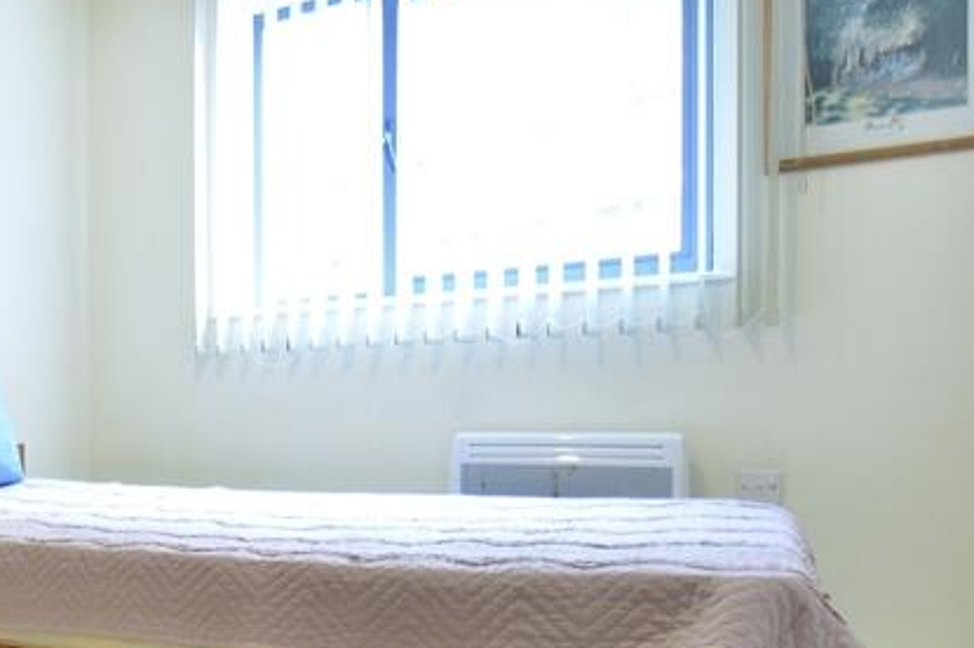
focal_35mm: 37
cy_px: 432
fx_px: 1000
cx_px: -122
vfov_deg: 35.5
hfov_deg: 40.7
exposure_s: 1/25
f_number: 3.5
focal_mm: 10
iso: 800
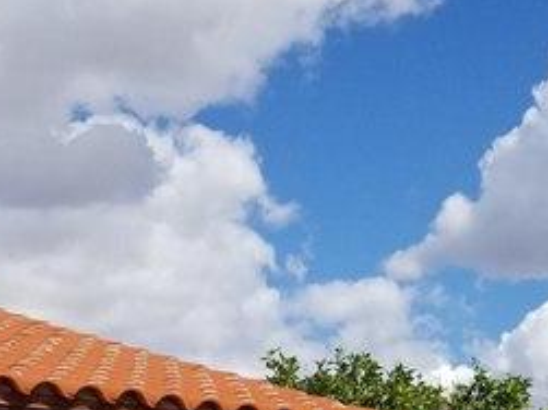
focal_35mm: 106
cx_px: 114
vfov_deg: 12.8
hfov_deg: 18.4
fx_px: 1677
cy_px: 722
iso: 50
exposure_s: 1/3512
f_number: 1.7
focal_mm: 4.25
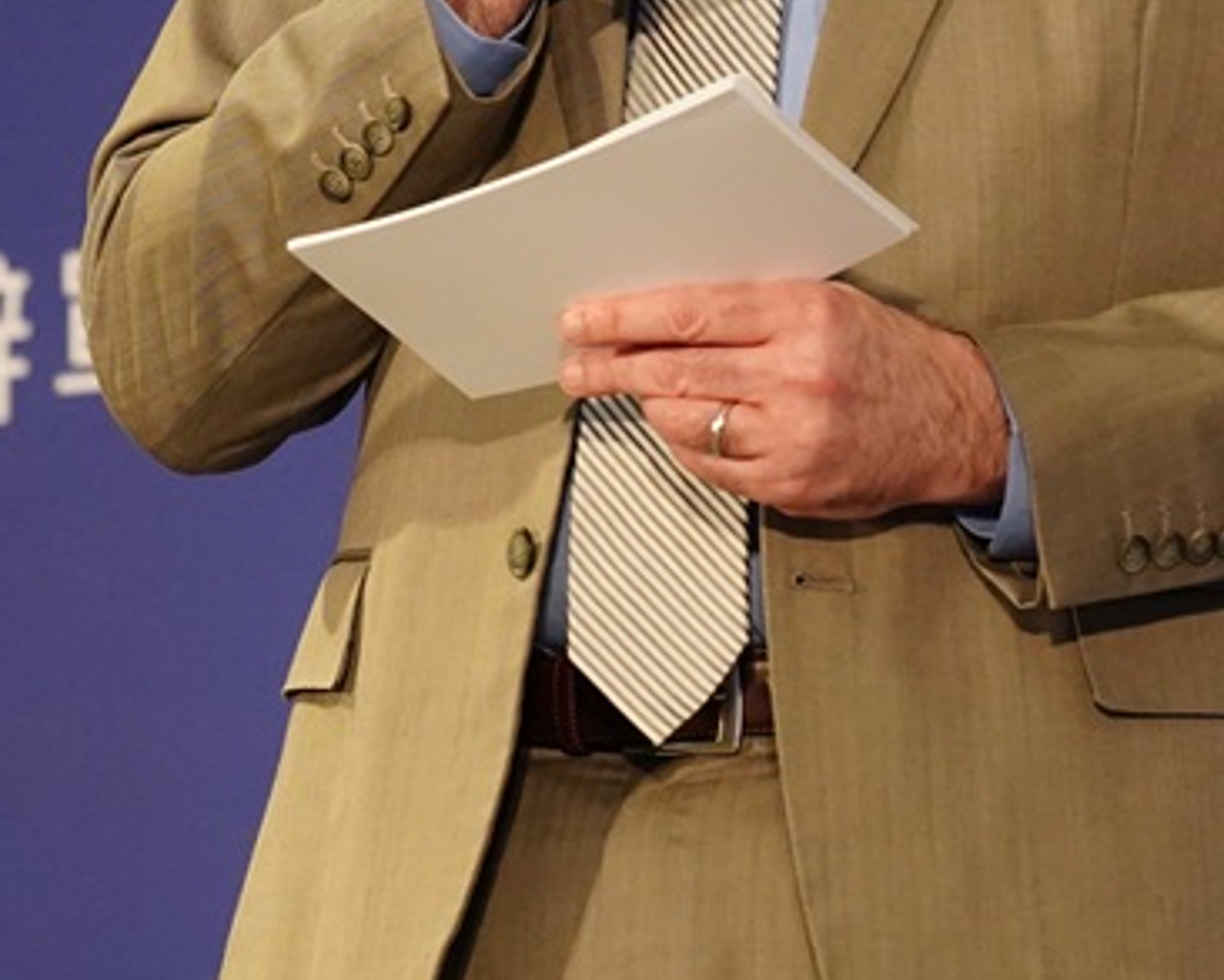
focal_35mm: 418
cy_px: -124
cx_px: 769
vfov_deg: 3.7
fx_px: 15146
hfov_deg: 4.6
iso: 4000
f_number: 5
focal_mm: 136
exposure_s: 1/160
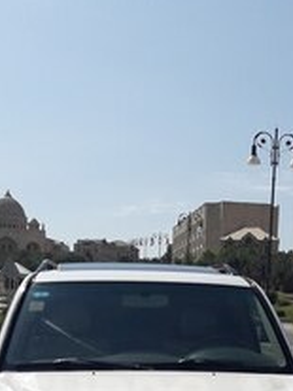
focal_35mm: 67
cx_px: 163
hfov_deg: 21.9
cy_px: 399
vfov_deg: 27.2
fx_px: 757
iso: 40
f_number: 1.9
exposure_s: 1/3135
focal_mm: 3.7
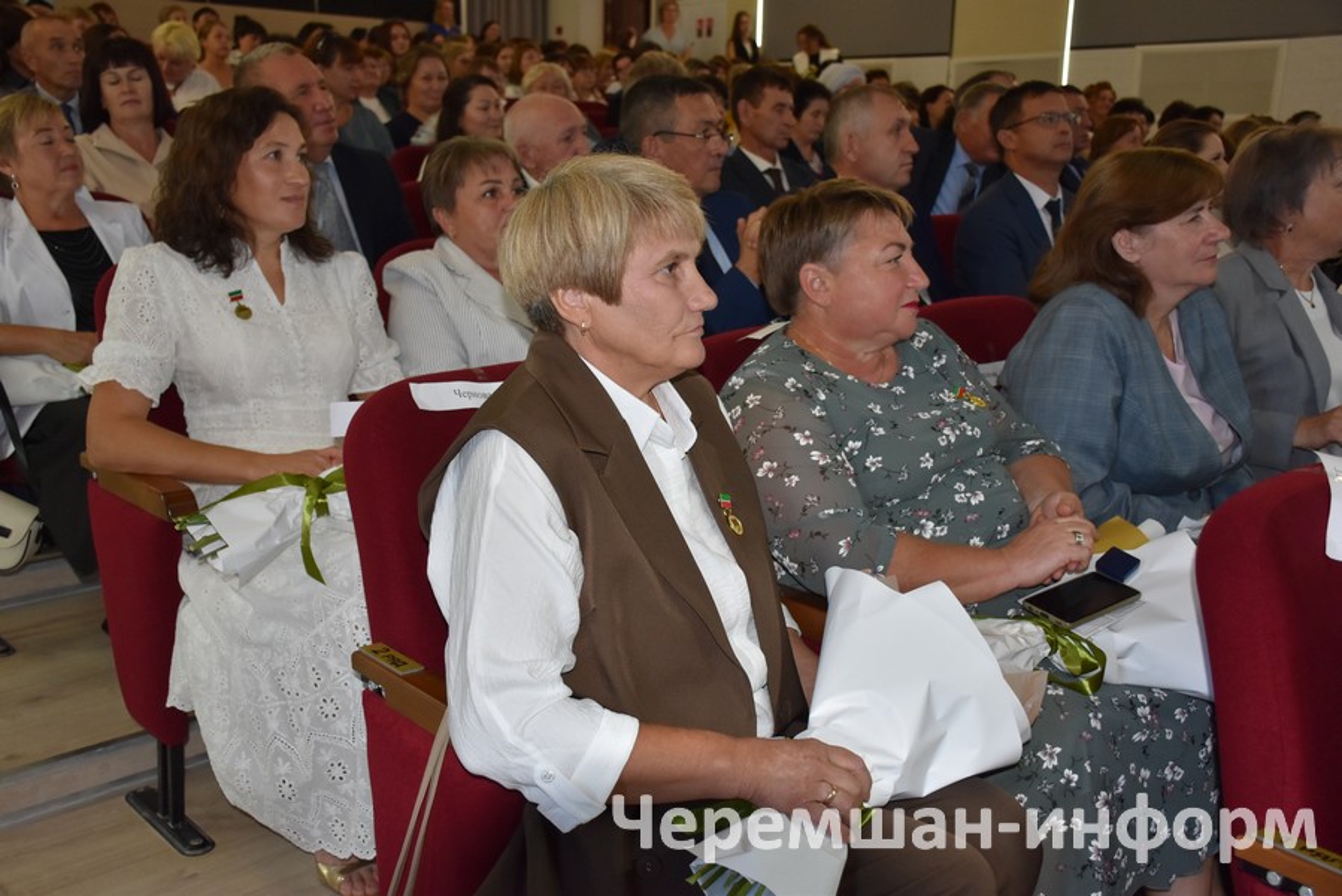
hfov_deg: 53.1
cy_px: 448
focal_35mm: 36
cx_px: 671
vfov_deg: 36.9
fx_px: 1342
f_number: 3.8
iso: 800
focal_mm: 24
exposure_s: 1/125
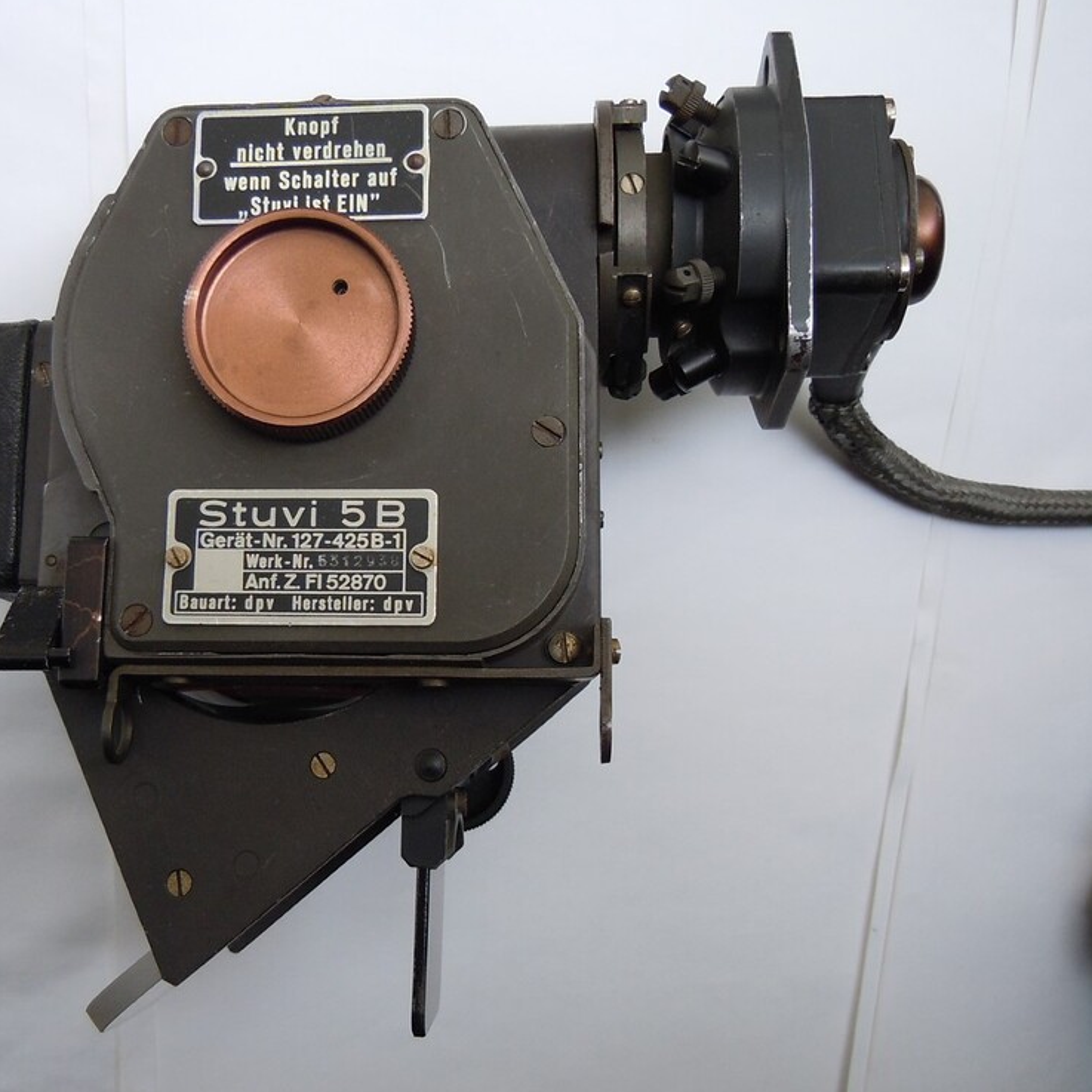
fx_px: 1285
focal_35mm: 36
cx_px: 428
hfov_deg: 45.8
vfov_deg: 46.0
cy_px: 547
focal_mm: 5.4
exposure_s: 1/60
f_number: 3.5
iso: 160
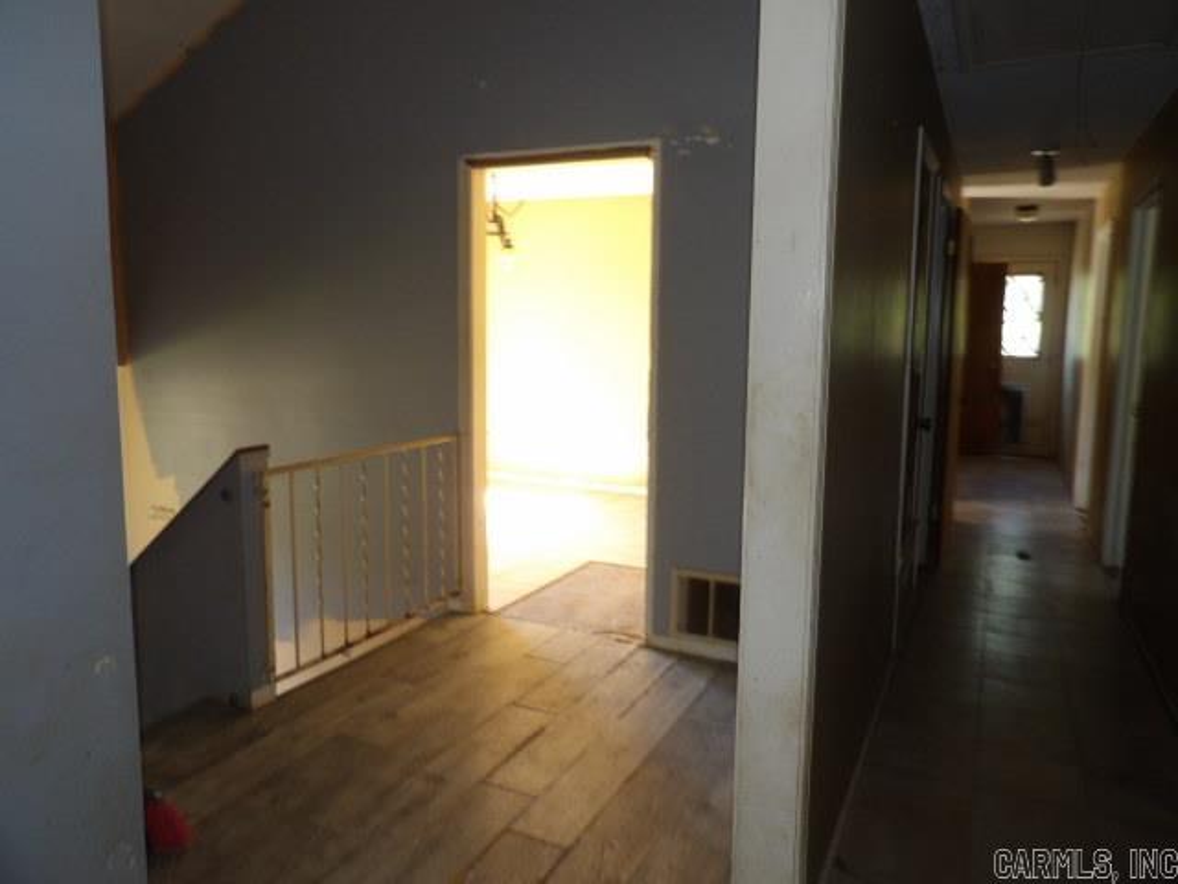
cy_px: 442
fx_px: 817
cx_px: 589
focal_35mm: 24
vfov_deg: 56.8
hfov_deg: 71.6
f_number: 3.2
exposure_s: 1/33
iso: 200
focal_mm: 4.3
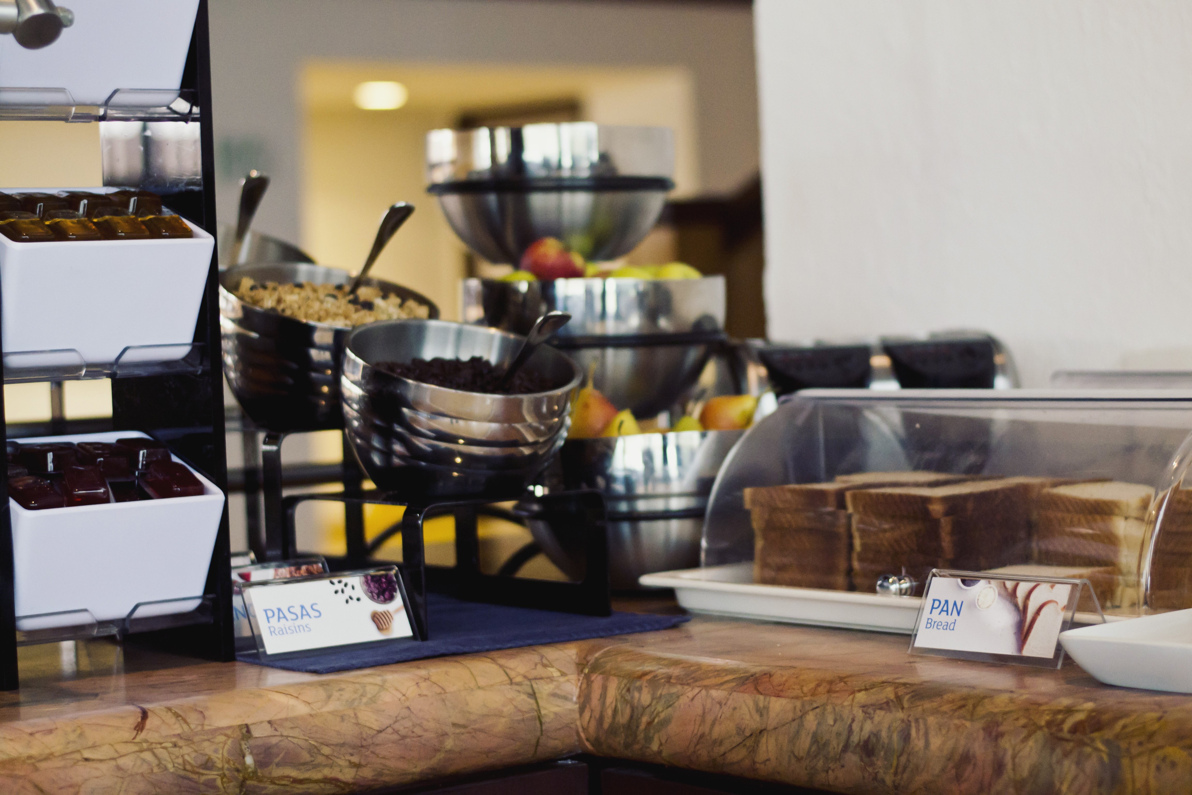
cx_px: 596
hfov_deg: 27.0
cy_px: 398
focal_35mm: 75
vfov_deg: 18.2
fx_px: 2483
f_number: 2.5
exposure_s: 1/100
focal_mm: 50
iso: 1600
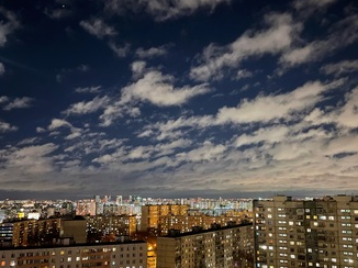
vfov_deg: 44.0
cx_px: 202
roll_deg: -0.4
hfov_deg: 56.7
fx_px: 331
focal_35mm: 32
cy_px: 153
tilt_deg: +8.0
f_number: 1.6
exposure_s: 1/4
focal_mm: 4.2
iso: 800
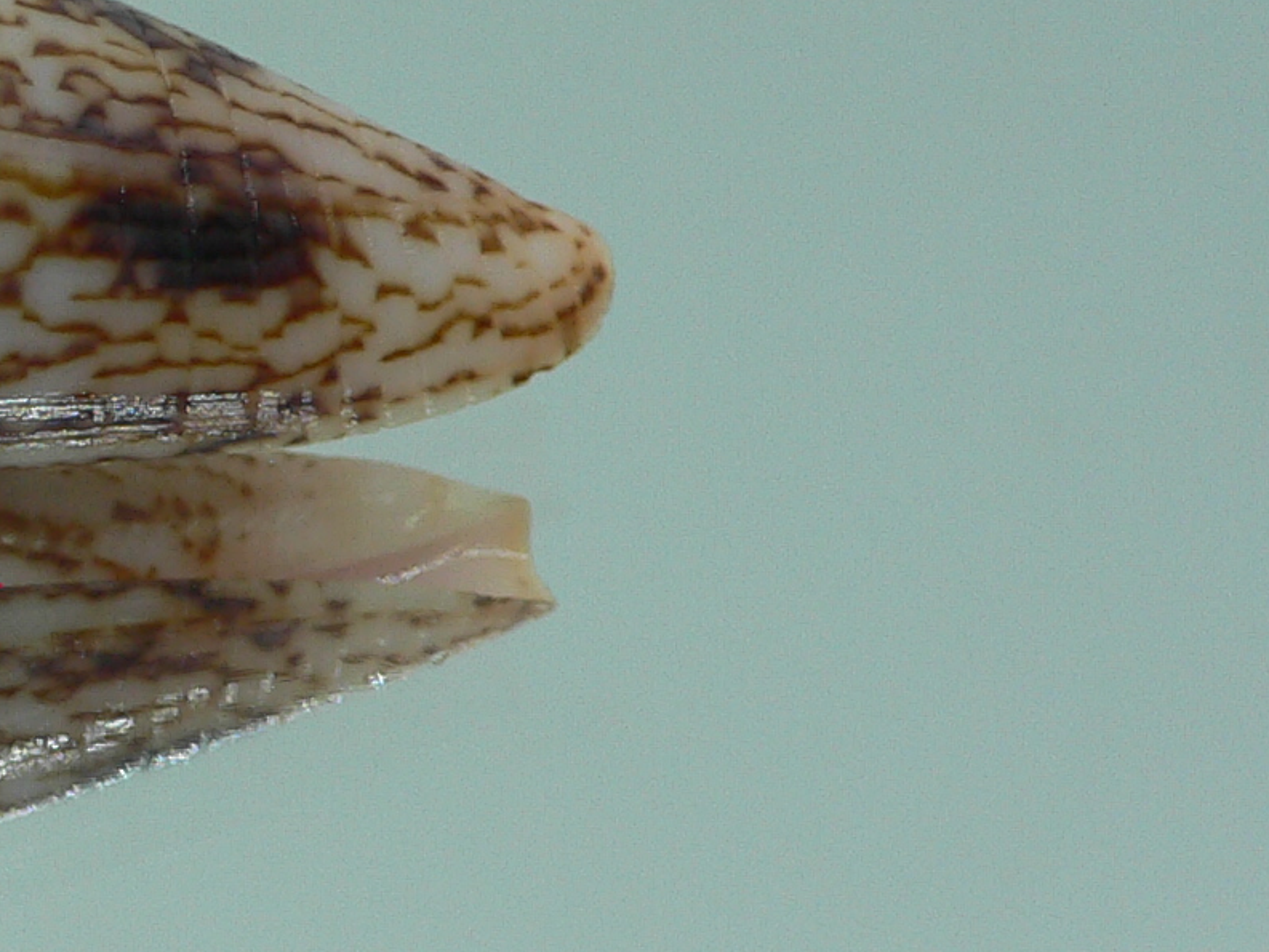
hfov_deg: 20.8
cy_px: 347
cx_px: -181
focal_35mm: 89
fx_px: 3263
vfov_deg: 16.6
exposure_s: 1/60
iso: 80
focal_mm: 4.6
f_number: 2.8
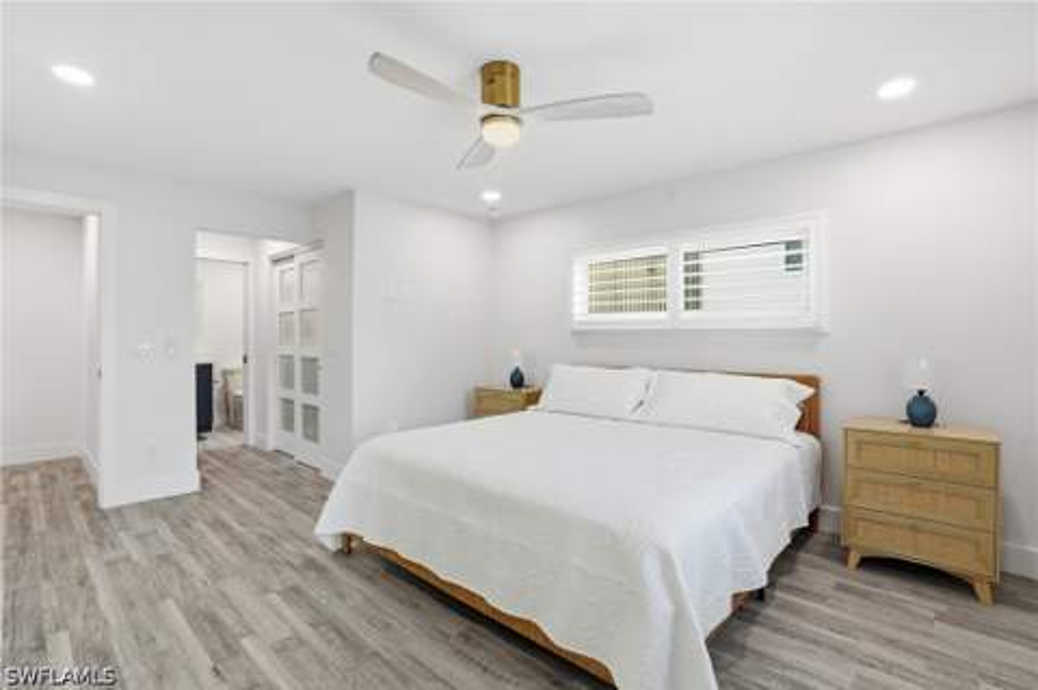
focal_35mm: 16
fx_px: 461
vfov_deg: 73.6
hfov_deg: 96.8
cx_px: 519
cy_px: 345
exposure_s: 1/160
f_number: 9
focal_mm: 16
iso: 400
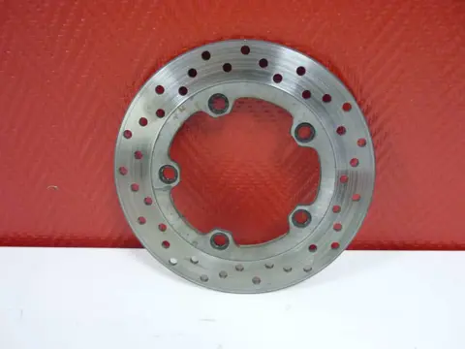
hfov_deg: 55.4
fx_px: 443
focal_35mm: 33
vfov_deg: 42.9
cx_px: 232
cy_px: 174
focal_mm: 5.5
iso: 400
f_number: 2.8
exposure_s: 1/15
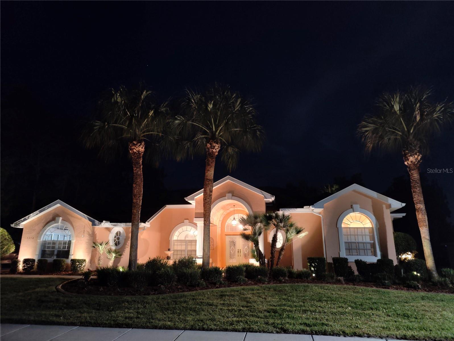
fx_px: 302
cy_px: 170
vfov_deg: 58.9
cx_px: 227
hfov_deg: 73.9
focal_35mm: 23
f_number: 2.8
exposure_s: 1/15
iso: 1250
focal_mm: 6.06
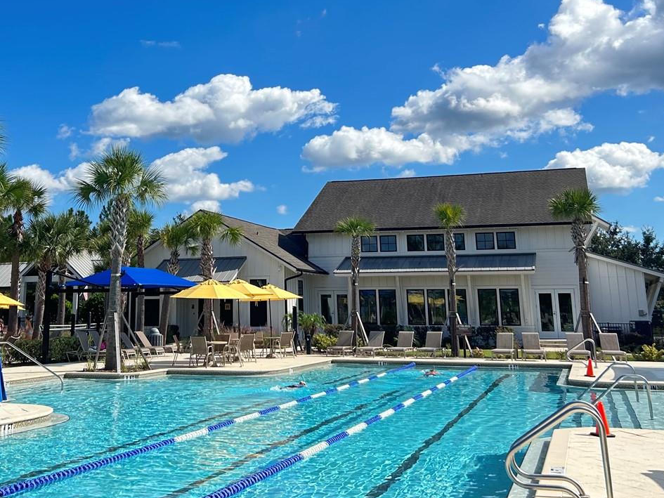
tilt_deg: +11.8
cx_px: 225
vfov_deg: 32.1
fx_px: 844
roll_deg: +0.2
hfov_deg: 42.4
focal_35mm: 44
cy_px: 104
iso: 50
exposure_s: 1/2632
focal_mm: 5.7
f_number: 1.5
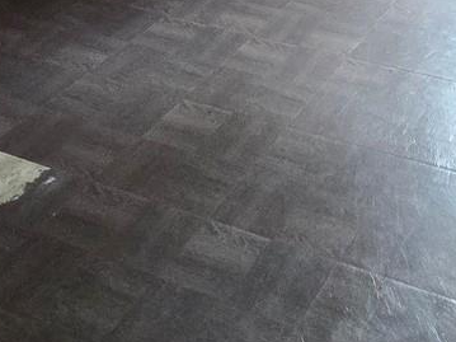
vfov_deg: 18.5
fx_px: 764
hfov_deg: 30.6
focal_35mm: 58
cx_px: 469
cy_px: -303
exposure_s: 1/60
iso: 400
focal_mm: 2.2
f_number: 2.2
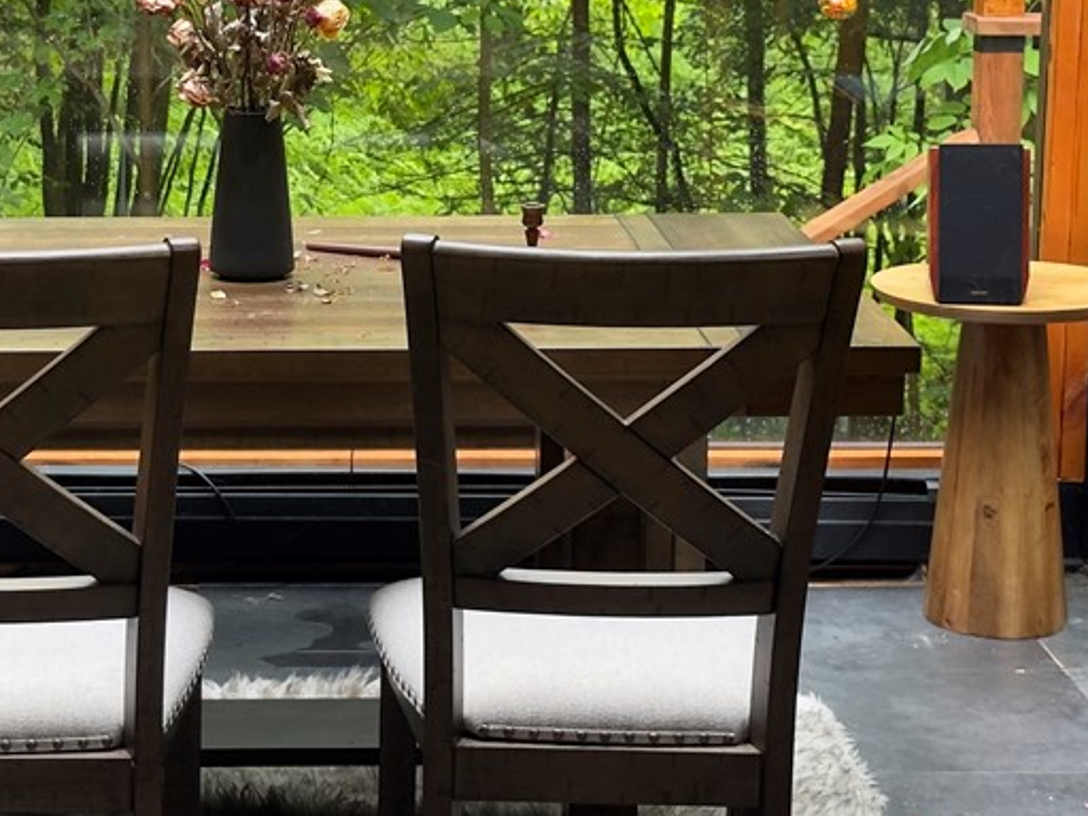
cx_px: 304
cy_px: 189
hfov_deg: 20.3
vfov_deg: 15.3
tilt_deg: -8.5
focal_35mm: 96
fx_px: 3017
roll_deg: -0.1
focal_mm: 6.76
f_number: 1.78
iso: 100
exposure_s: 1/115
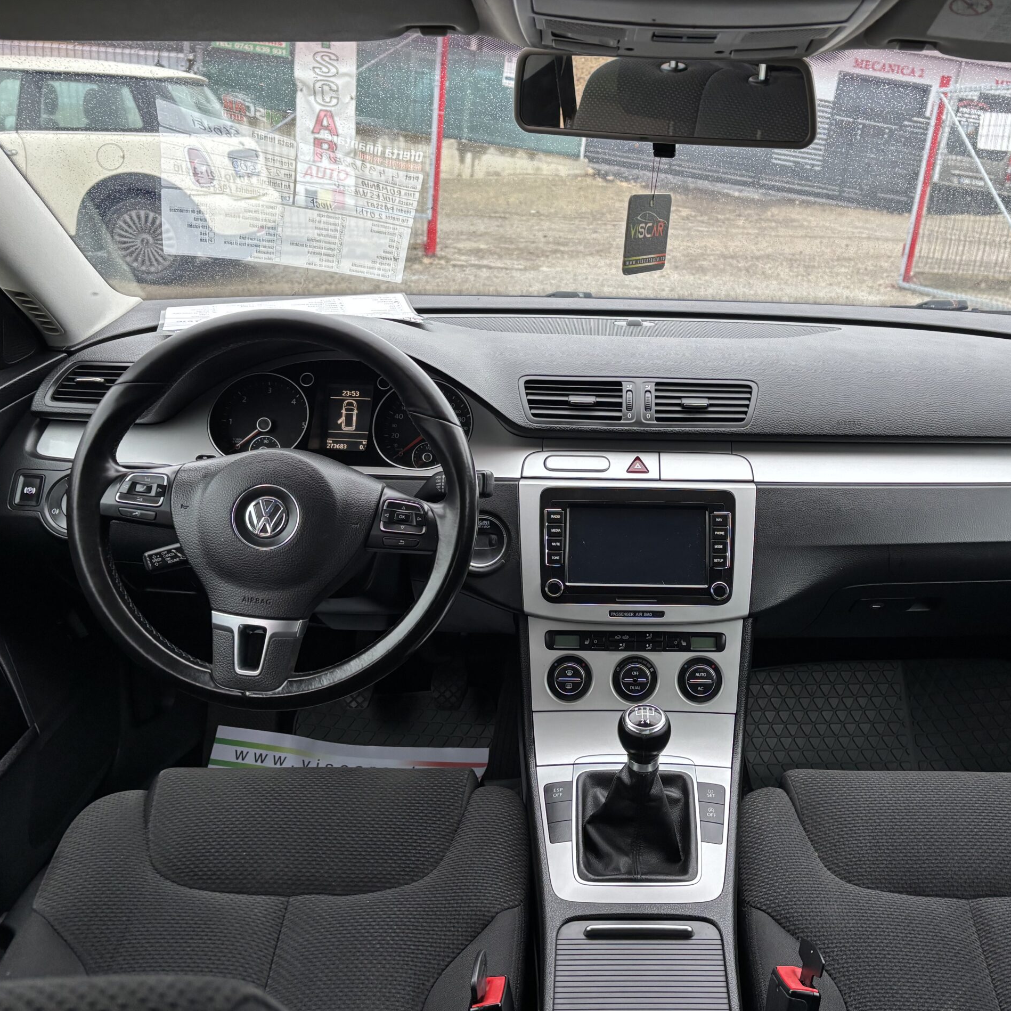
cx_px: 623
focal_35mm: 31
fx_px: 1024
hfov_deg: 52.1
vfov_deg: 52.5
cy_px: 508
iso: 125
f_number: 1.6
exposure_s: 1/121
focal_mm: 5.96
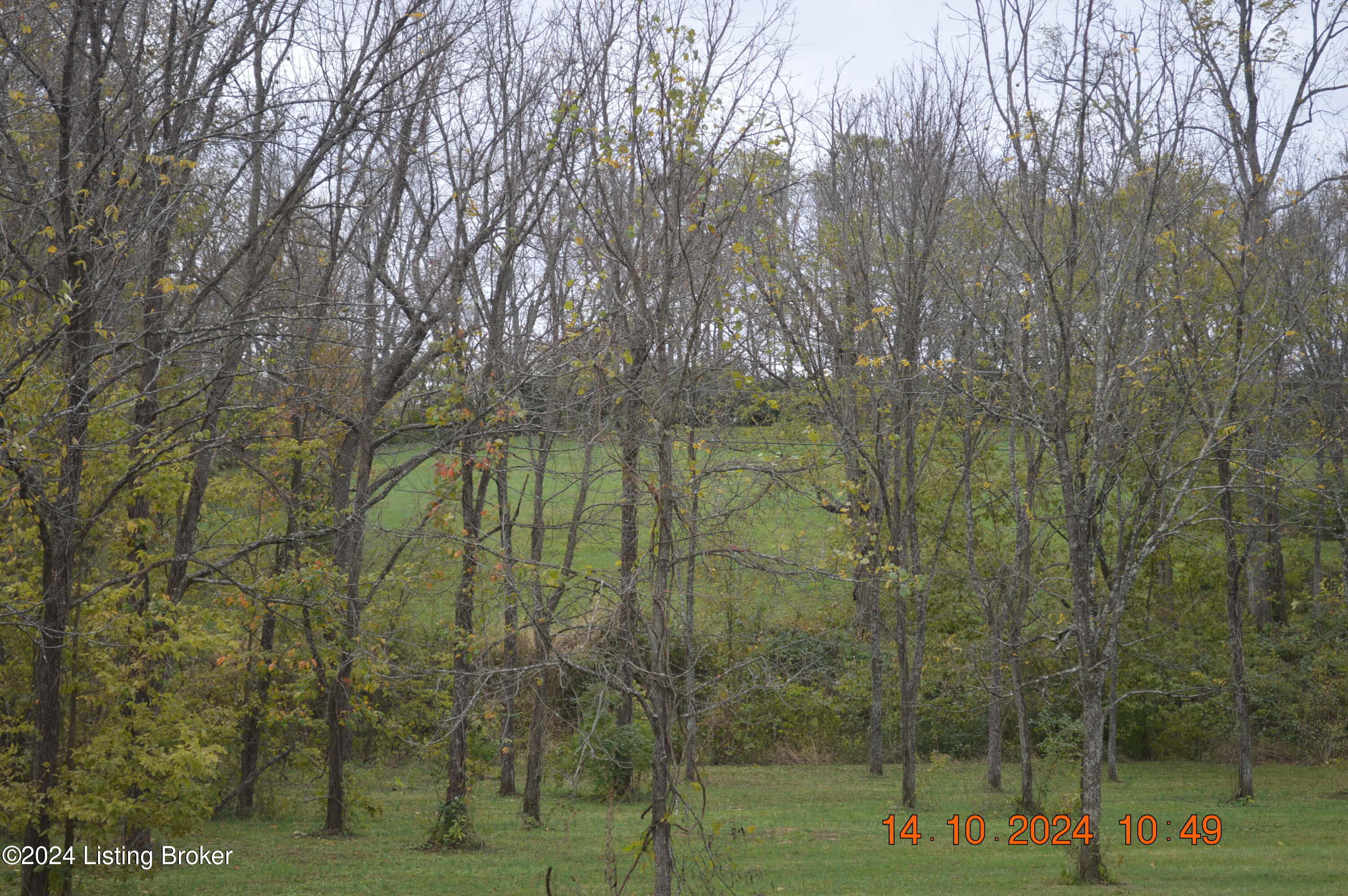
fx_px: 2693
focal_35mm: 72
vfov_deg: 18.9
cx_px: 674
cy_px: 448
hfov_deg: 28.1
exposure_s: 1/125
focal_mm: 48
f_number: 5.6
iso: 140
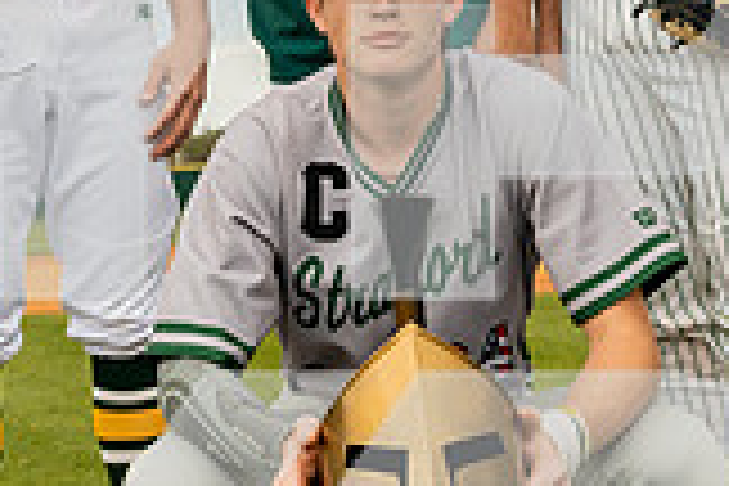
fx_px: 1883
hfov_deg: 21.8
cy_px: 65
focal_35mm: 93
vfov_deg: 14.6
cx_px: 261
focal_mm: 26
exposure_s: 1/250
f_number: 4.5
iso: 250
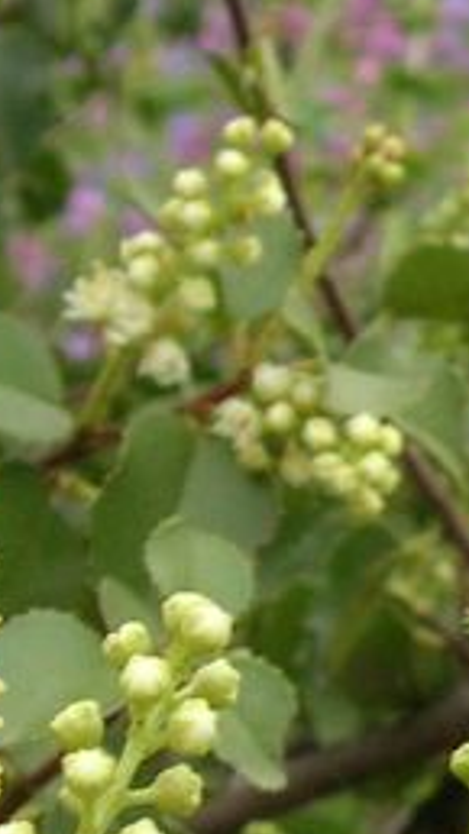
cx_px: 1090
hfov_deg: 5.7
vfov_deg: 10.5
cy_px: 566
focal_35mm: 205
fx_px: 4535
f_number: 4.8
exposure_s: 1/144
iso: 64
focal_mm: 7.8
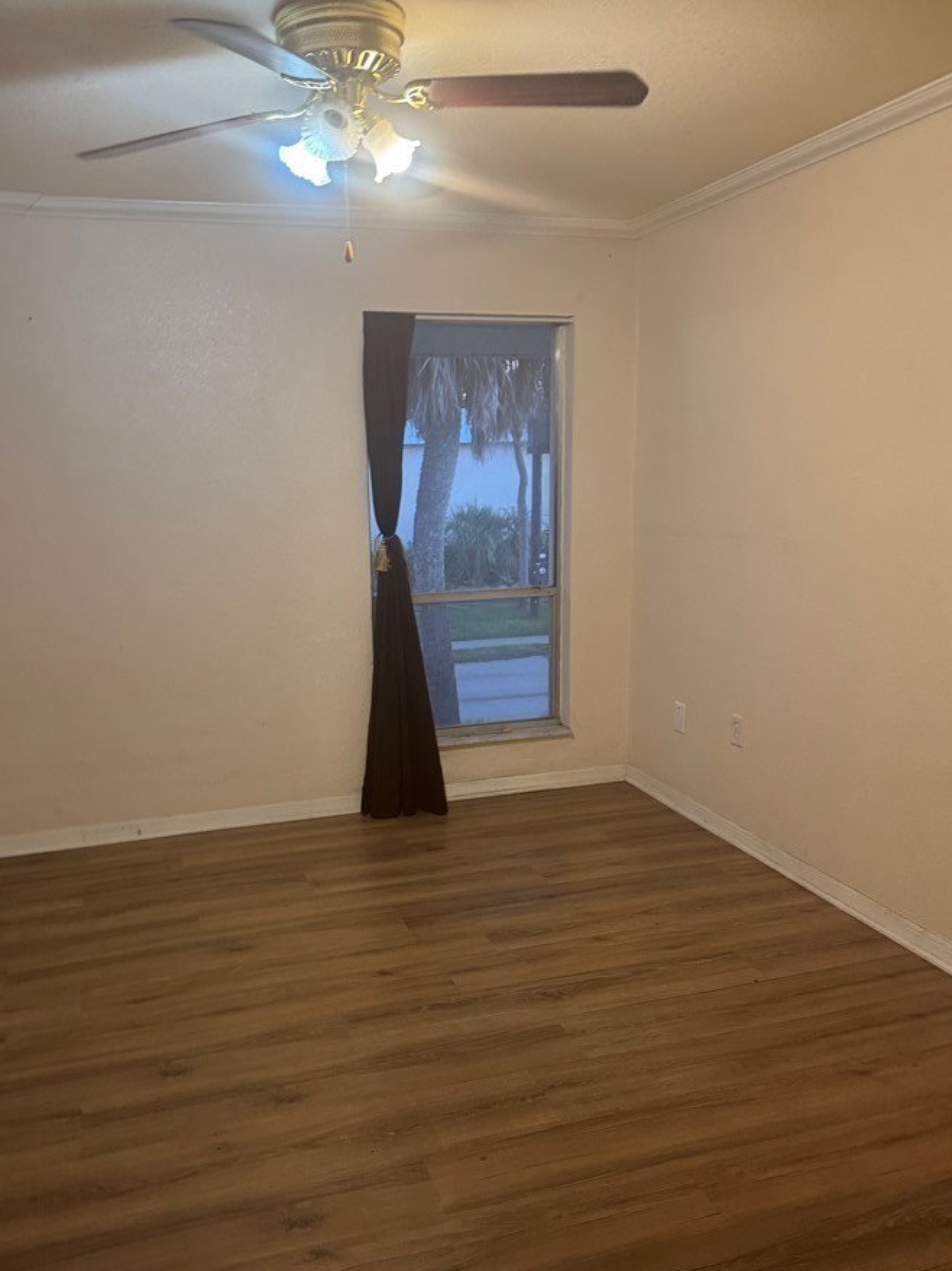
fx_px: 1027
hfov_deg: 49.6
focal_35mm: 28
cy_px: 683
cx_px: 418
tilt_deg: -4.1
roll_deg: -0.8
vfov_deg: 63.4
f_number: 1.78
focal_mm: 6.76
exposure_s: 1/60
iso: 320
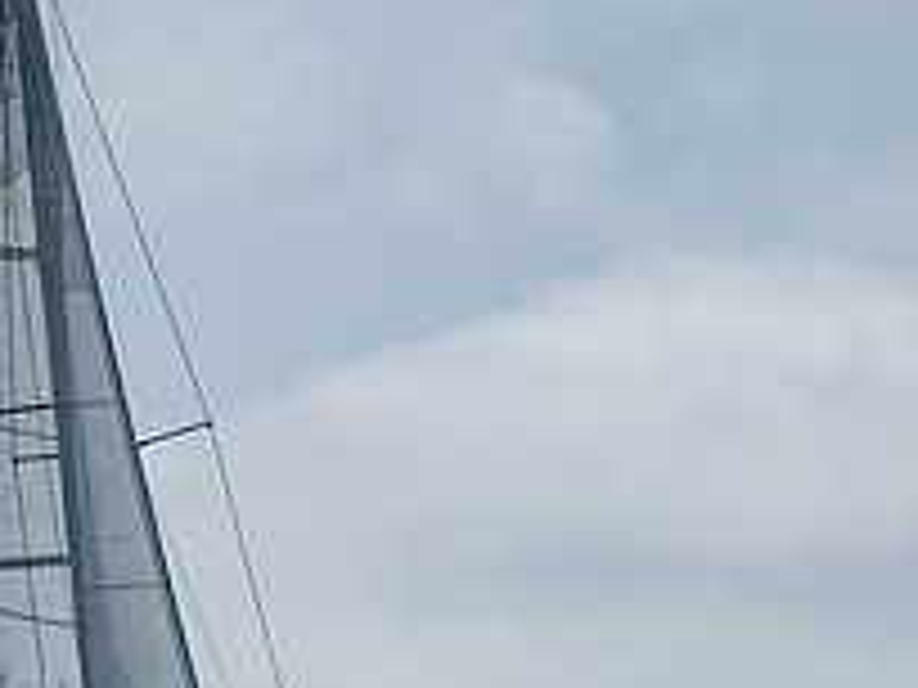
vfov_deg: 2.0
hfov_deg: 2.7
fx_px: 19386
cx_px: 385
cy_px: 1137
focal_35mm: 731
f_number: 6.3
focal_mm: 200
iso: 200
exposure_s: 1/2500
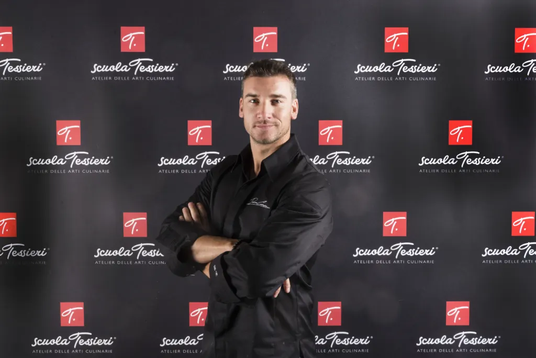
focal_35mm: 40
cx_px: 268
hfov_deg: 48.4
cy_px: 179
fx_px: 596
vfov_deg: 33.4
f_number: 20
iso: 100
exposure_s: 1/100
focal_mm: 40
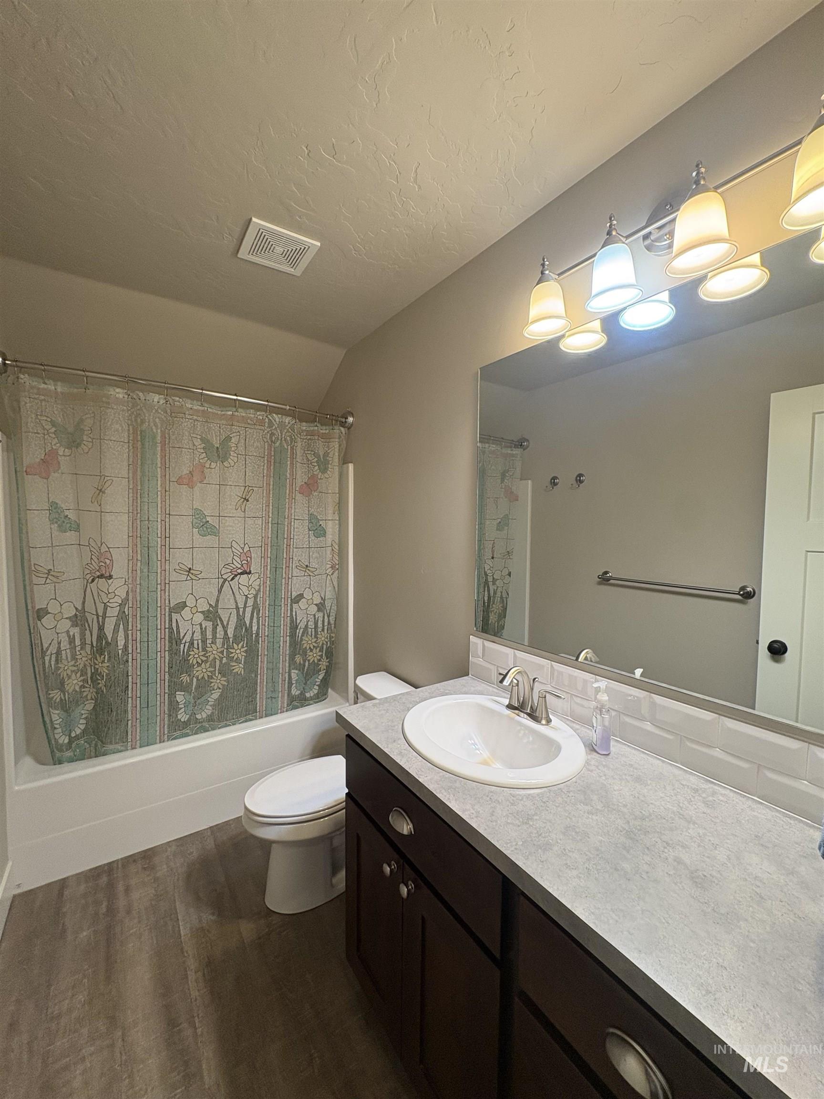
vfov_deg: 102.1
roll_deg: -0.5
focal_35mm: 14
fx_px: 444
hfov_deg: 85.7
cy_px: 550
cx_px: 412
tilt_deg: -2.3
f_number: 2.2
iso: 200
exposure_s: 1/60
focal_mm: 2.22
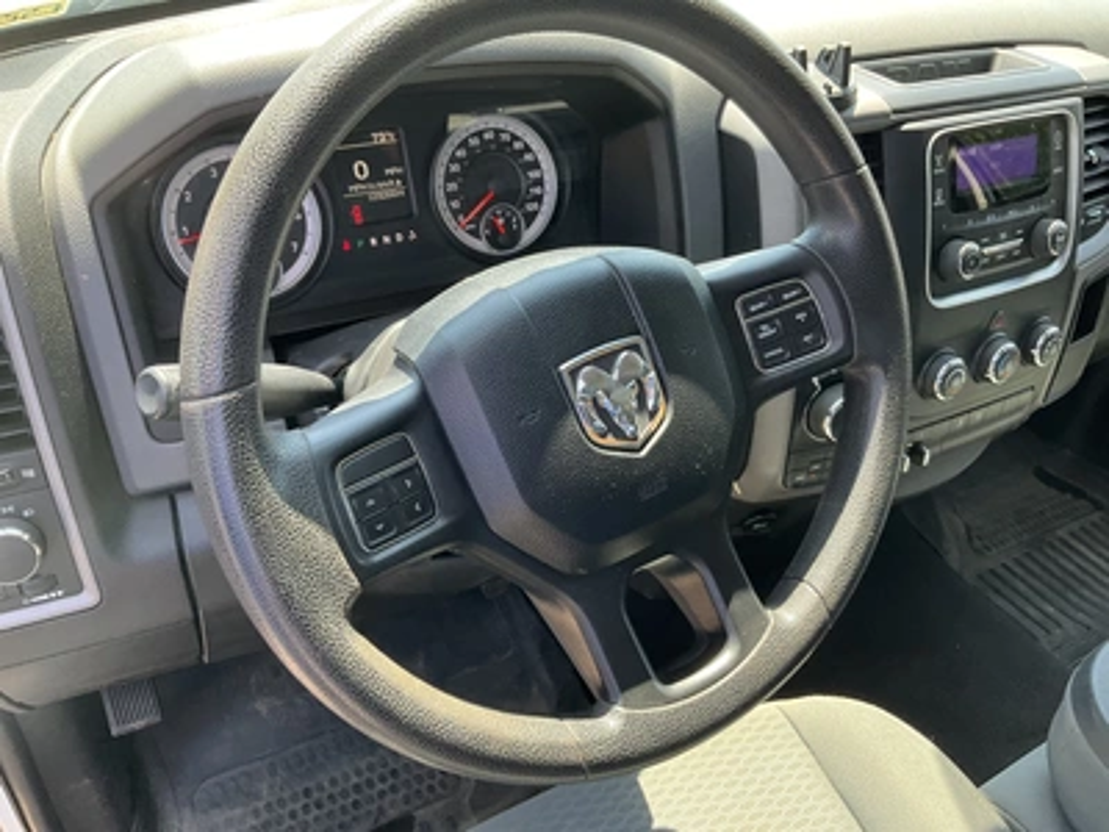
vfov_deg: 48.2
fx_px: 929
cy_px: 416
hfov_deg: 61.7
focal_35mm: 29
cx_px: 554
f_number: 1.8
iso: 50
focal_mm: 3
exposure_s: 1/122
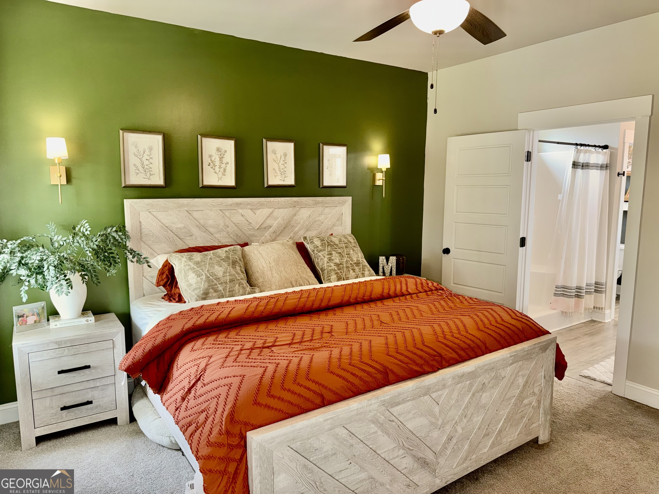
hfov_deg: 71.6
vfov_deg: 56.8
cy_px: 247
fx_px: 457
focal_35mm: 24
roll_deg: +0.0
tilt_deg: -8.0
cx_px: 330
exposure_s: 1/31
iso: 80
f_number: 1.78
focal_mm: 6.76
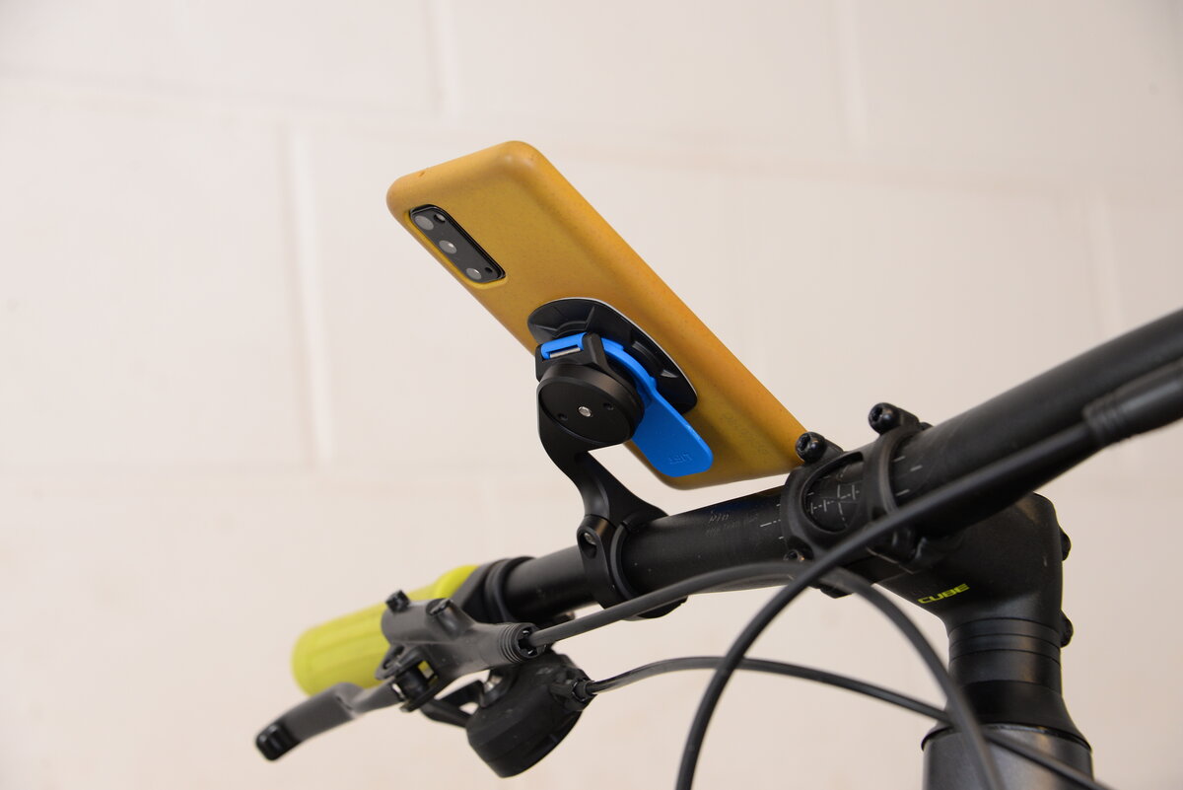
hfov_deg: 22.6
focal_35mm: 90
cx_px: 592
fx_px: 2958
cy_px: 395
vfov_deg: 15.2
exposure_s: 1/60
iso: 1000
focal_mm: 90
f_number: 6.3
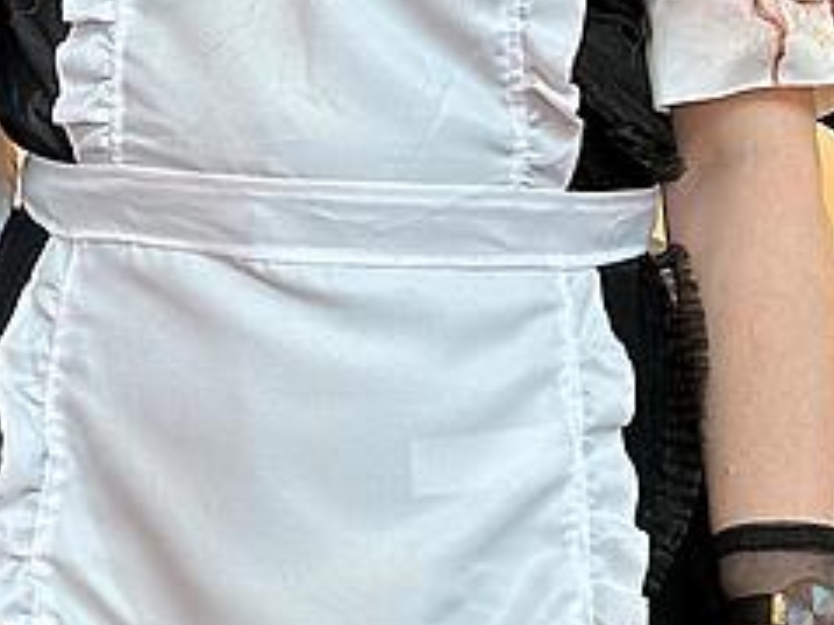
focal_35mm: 87
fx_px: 2095
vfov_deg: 15.6
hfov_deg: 21.8
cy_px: -321
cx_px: 31
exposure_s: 1/106
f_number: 1.5
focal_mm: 5.7
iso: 125
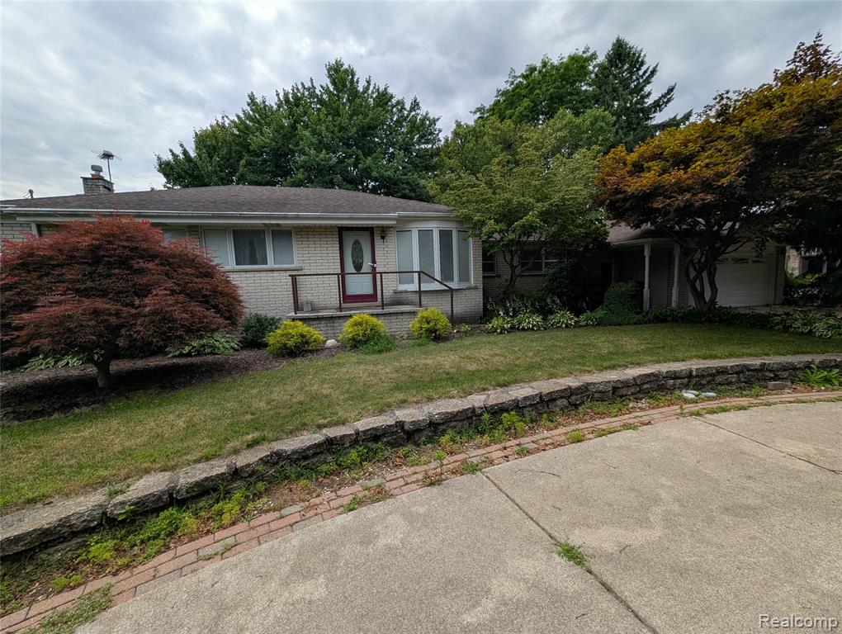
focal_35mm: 12
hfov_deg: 110.5
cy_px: 317
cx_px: 421
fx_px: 292
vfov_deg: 94.6
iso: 49
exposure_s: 1/4505
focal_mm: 2.02
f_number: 1.7
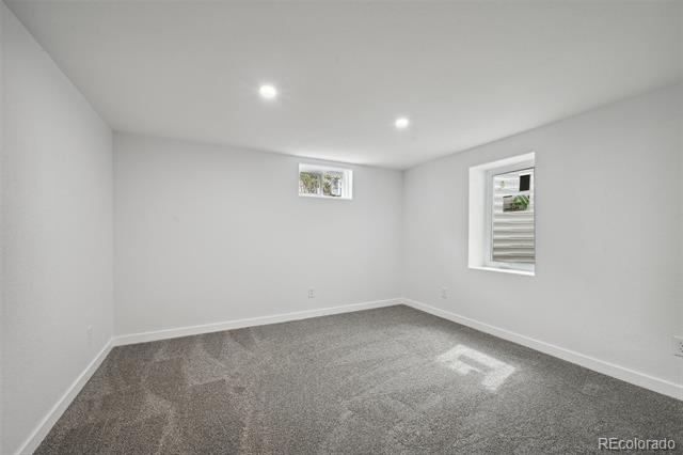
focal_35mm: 14
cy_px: 228
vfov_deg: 81.1
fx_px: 265
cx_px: 342
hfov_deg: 104.3
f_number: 10
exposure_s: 1/13
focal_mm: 14
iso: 400
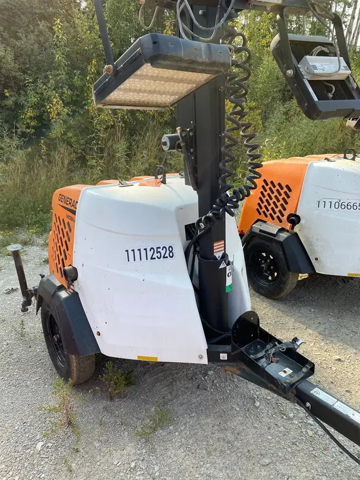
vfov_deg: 67.3
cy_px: 240
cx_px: 180
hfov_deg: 53.1
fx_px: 360
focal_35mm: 26
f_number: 1.8
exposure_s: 1/778
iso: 32
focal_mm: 4.25
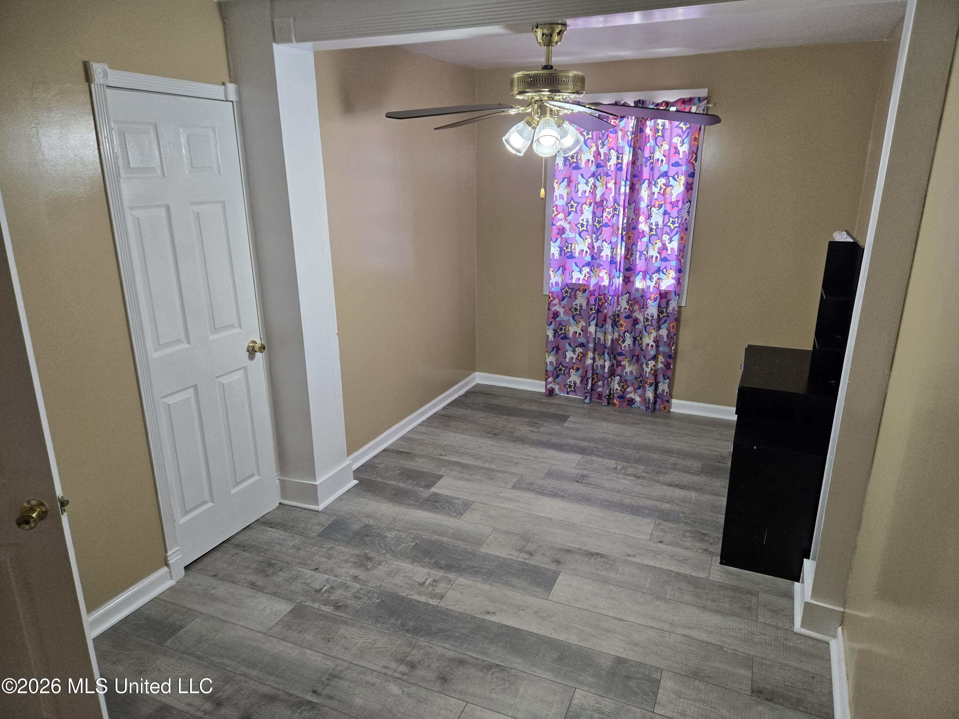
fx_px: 637
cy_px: 360
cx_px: 480
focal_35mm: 23
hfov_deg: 73.9
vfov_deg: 58.9
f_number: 1.8
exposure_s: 1/120
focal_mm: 5.4
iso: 200
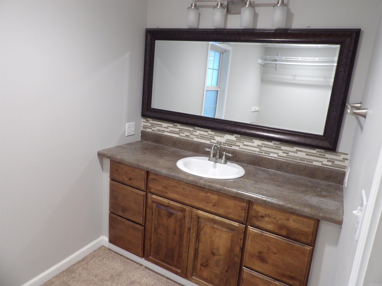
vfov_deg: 56.8
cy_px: 143
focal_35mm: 24
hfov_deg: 71.6
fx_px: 265
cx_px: 191
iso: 317
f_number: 3.2
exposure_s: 1/17
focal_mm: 4.3
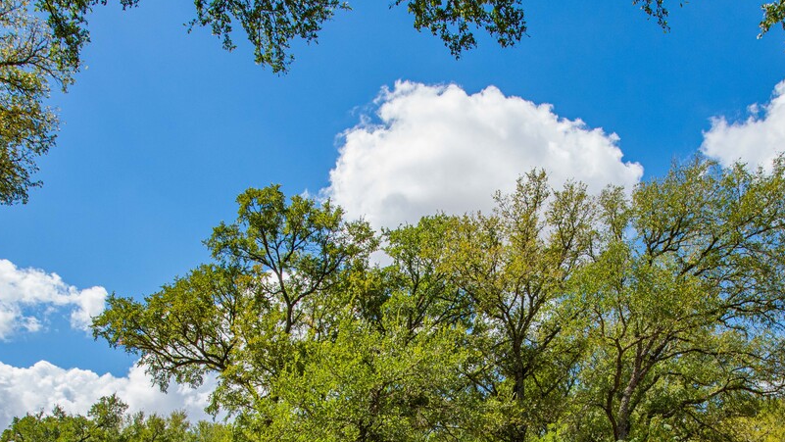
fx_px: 750
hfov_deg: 55.0
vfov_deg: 29.5
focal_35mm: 36
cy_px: 490
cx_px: 452
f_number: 13
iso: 500
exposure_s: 1/250
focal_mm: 17
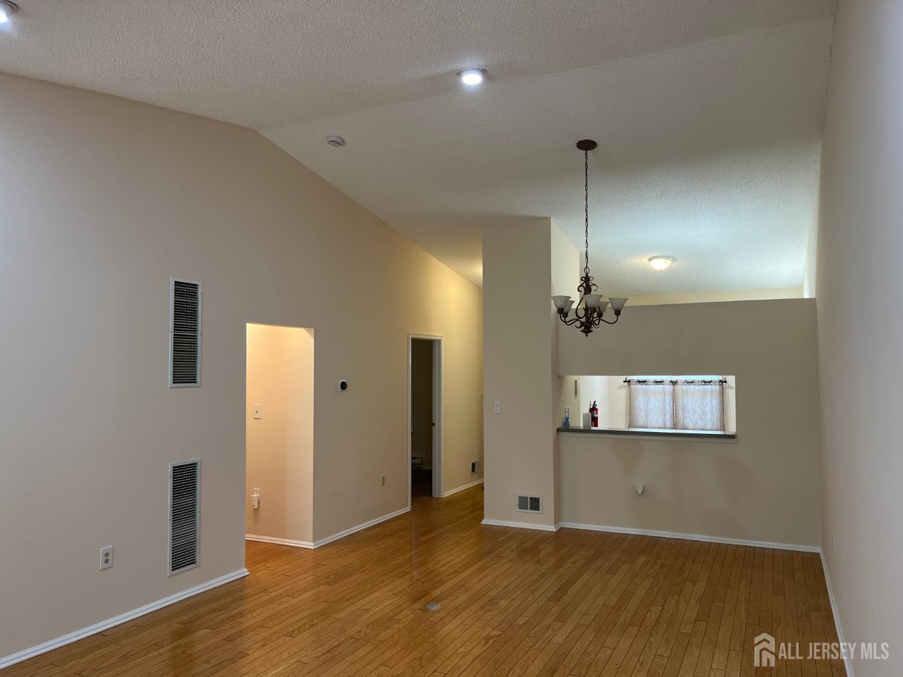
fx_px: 678
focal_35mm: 26
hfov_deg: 67.3
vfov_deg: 53.1
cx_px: 452
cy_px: 338
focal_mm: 5.1
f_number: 1.6
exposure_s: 1/60
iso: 64
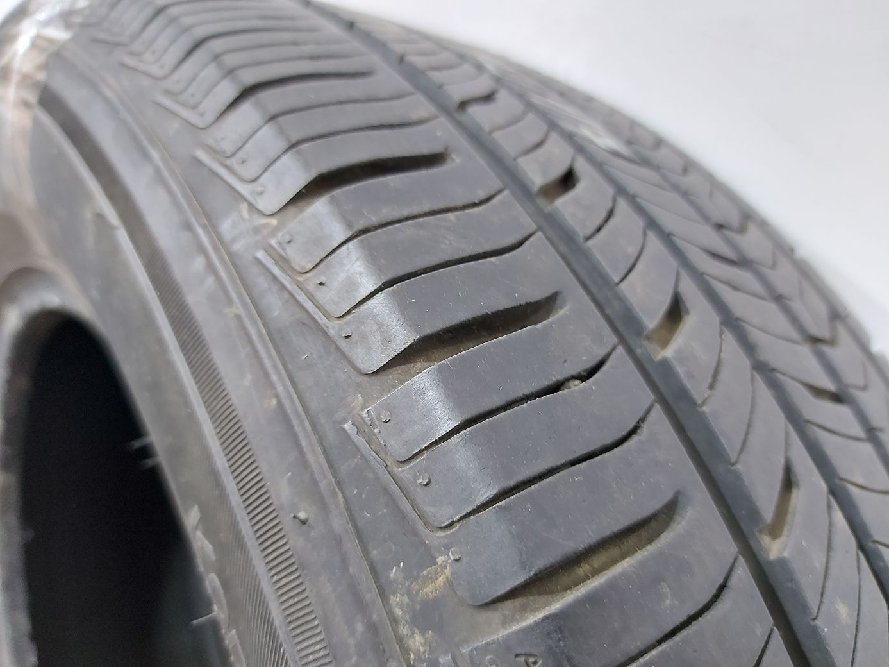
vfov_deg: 56.8
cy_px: 334
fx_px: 616
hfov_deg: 71.6
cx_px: 444
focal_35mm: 24
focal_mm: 5.23
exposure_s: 1/25
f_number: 1.8
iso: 250
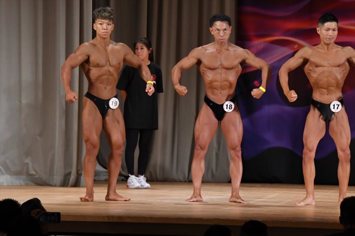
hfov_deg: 9.2
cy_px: 118
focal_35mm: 225
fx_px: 2218
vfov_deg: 6.1
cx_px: 178
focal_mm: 150
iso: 3200
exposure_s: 1/400
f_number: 5.6
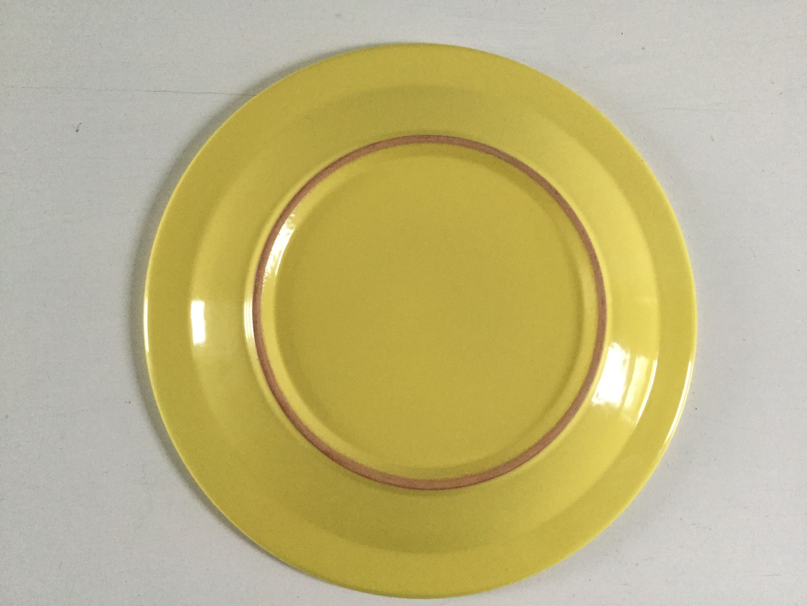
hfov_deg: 58.4
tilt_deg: -84.1
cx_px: 404
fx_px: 723
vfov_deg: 45.4
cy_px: 303
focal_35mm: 31
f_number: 2.4
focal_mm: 3.3
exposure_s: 1/33
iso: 160
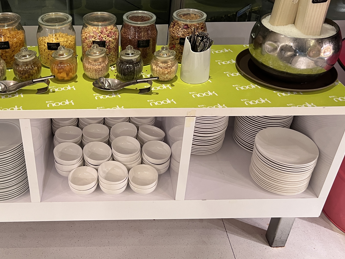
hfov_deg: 47.0
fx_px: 389
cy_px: 95
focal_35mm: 39
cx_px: 113
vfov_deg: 36.6
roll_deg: +0.0
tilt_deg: -32.9
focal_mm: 5.7
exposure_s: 1/50
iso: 160
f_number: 1.5
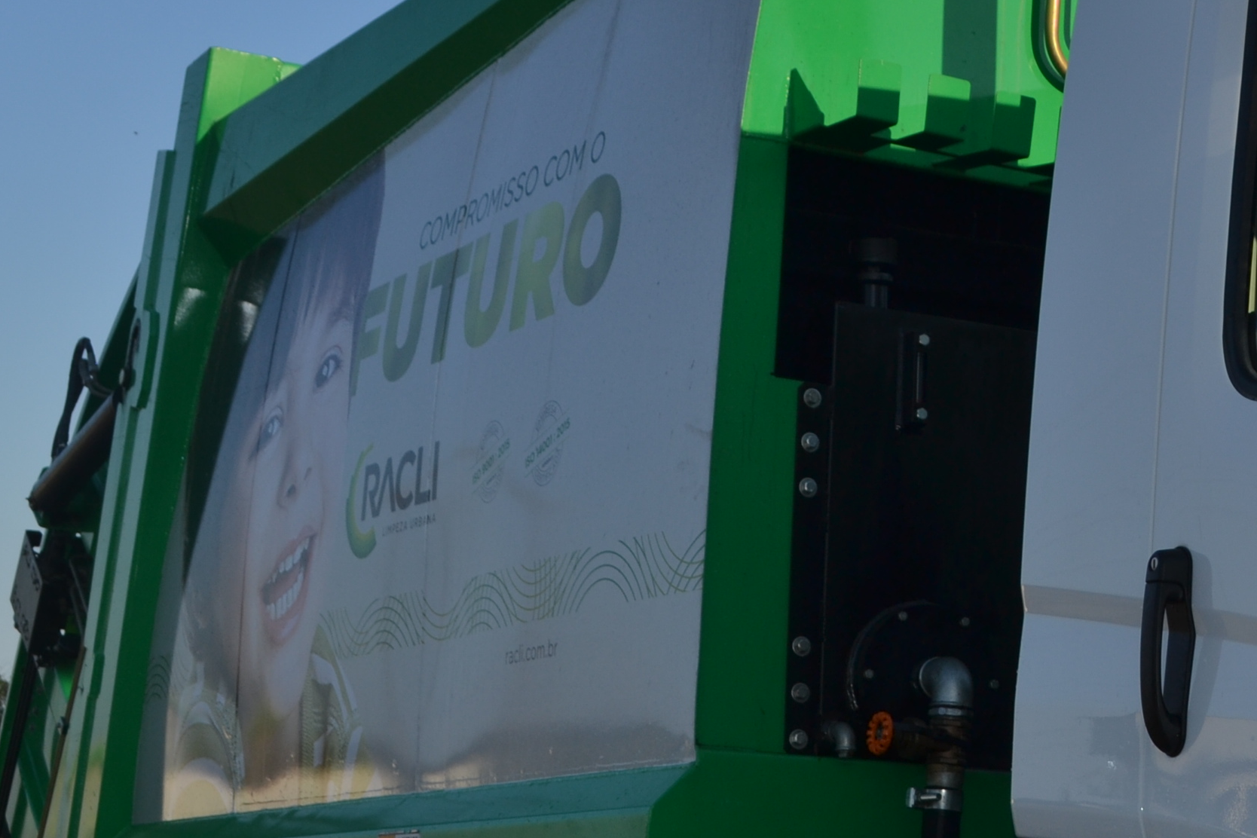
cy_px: 378
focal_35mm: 87
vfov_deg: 15.7
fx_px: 3038
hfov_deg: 22.5
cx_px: 1263
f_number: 10
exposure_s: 1/200
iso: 100
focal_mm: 28
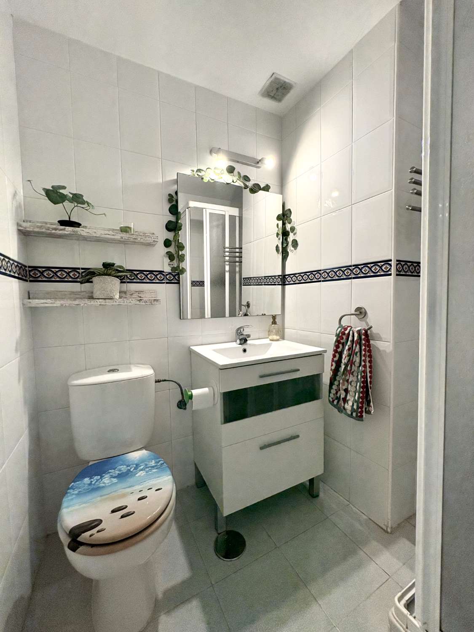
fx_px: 256
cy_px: 316
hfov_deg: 85.7
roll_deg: +0.4
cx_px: 237
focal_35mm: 14
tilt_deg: -3.7
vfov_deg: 102.1
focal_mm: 2.22
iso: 200
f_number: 2.2
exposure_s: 1/50
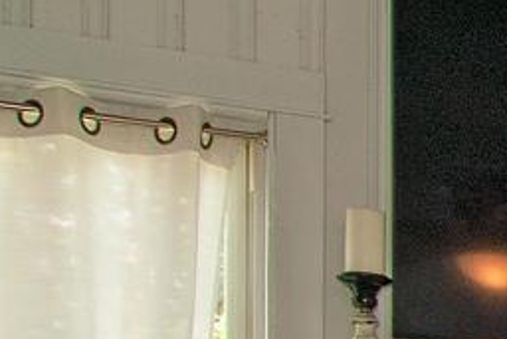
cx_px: 1725
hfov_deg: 9.4
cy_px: 650
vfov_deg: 9.0
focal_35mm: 144
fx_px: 2029
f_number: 7.1
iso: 800
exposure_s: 1/250
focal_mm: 18
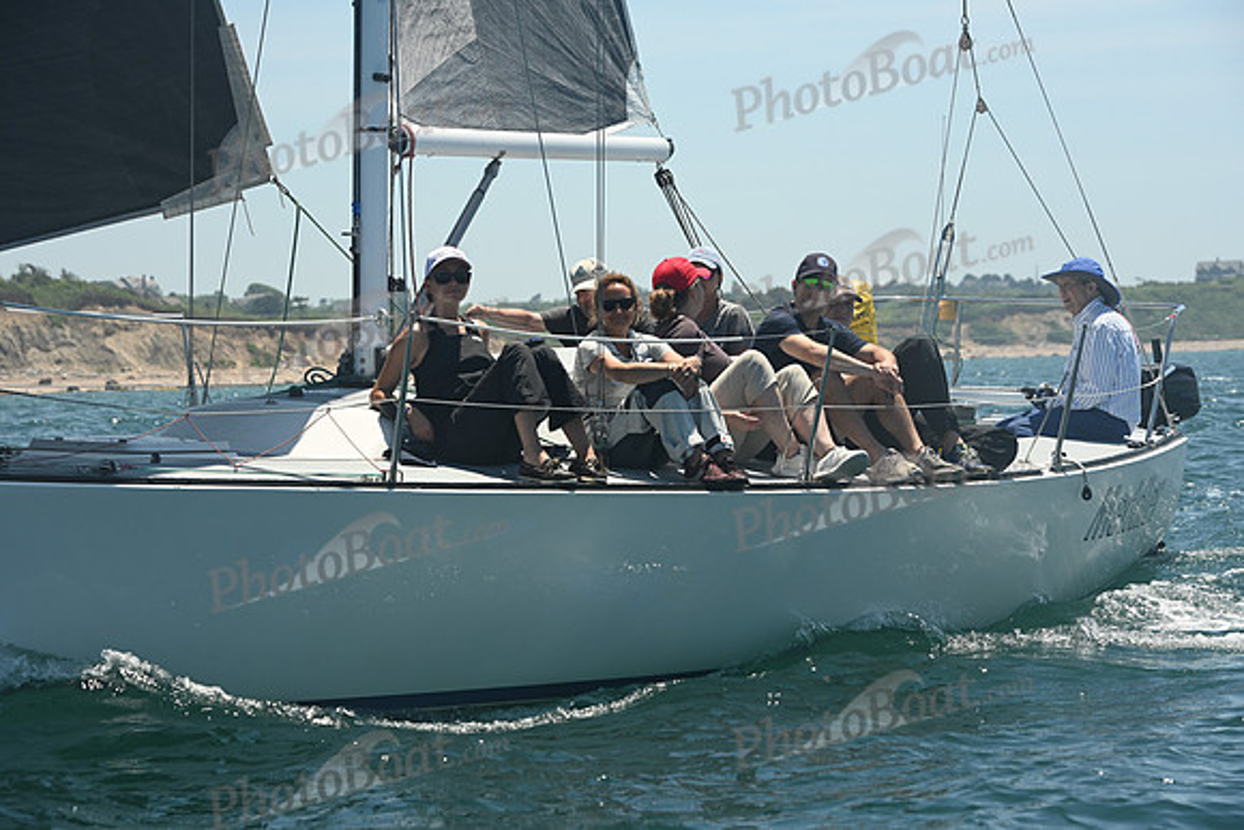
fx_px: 4217
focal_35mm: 122
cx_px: 622
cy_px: 415
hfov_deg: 16.8
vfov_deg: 11.2
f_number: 8
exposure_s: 1/1000
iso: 320
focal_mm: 122
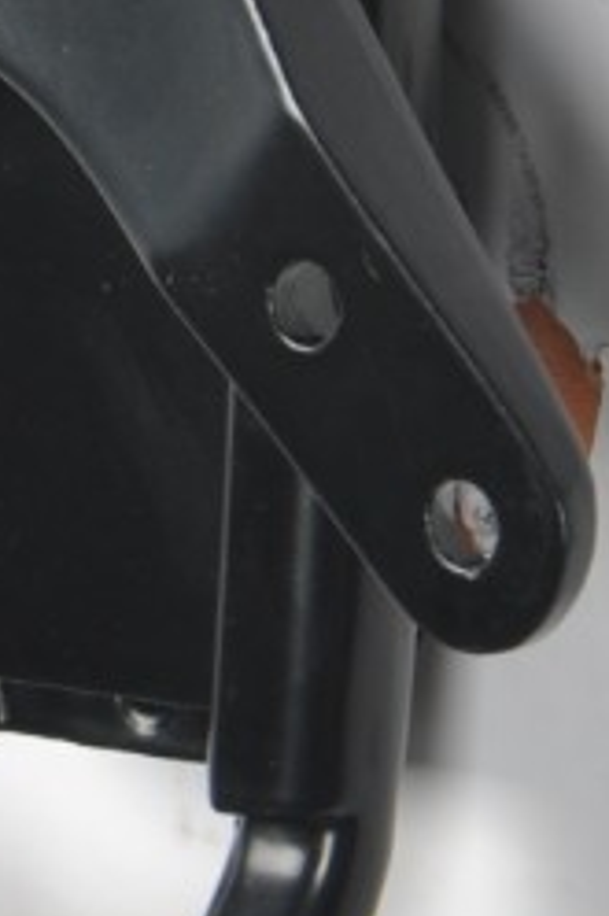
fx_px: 25821
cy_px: -451
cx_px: -192
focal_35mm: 1016
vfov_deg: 2.0
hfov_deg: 1.4
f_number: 11
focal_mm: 105
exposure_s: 1/125
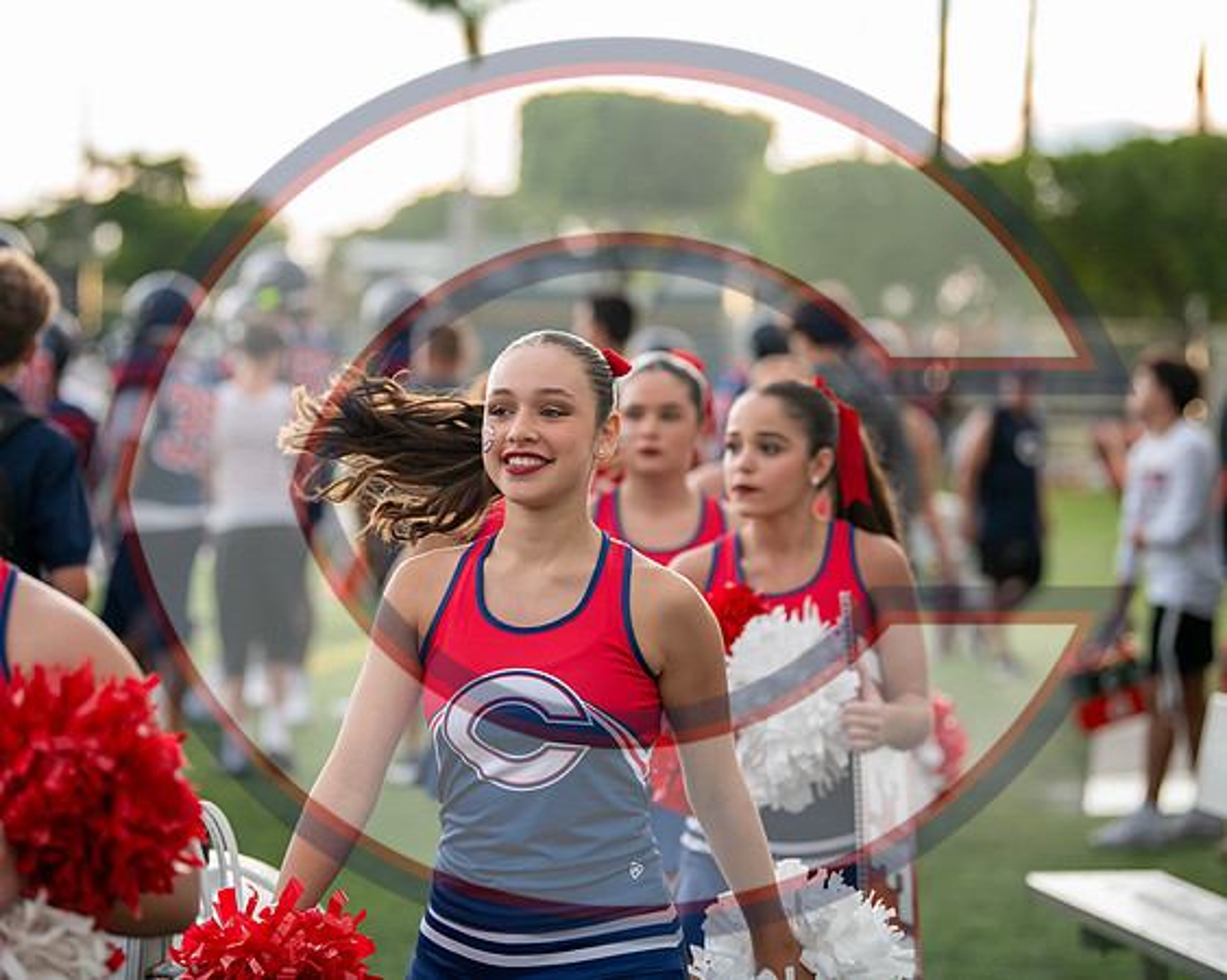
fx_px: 4497
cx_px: 558
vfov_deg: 12.4
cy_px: 490
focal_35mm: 124
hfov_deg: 15.5
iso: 1800
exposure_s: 1/1000
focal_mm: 110
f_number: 2.8
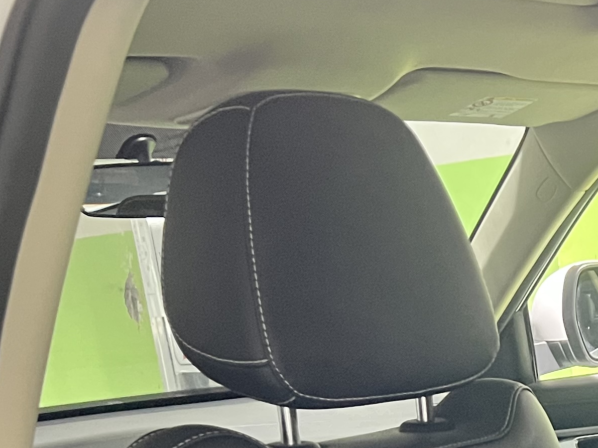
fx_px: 1520
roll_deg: +4.2
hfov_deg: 20.8
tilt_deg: -15.6
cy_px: 711
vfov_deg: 15.3
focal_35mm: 88
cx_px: 711
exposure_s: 1/33
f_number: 1.5
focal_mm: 5.7
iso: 500
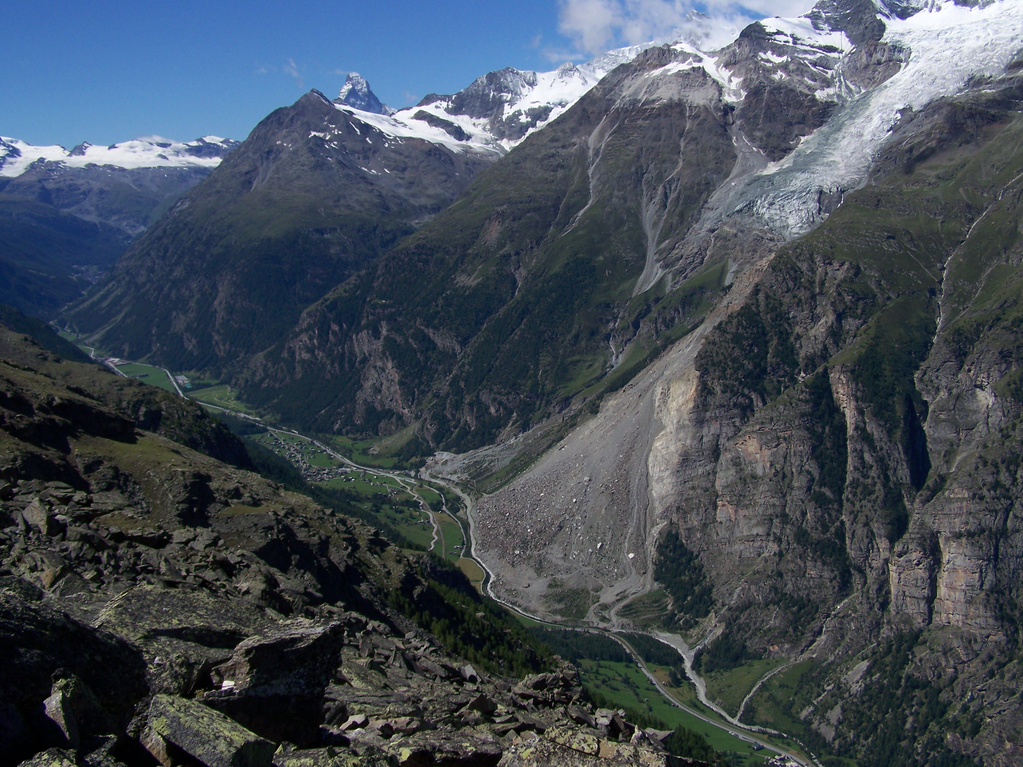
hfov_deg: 49.0
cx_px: 512
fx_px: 1123
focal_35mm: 38
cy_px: 384
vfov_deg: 37.7
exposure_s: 1/1000
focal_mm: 6.3
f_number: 4
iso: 64
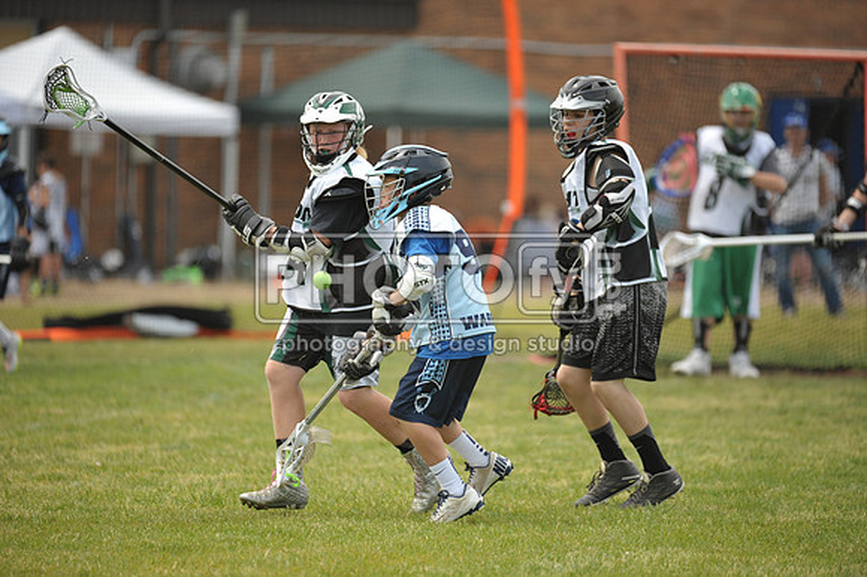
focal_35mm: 330
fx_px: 7943
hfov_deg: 6.2
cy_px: 288
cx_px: 434
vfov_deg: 4.2
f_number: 4
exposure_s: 1/2000
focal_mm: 330
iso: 800
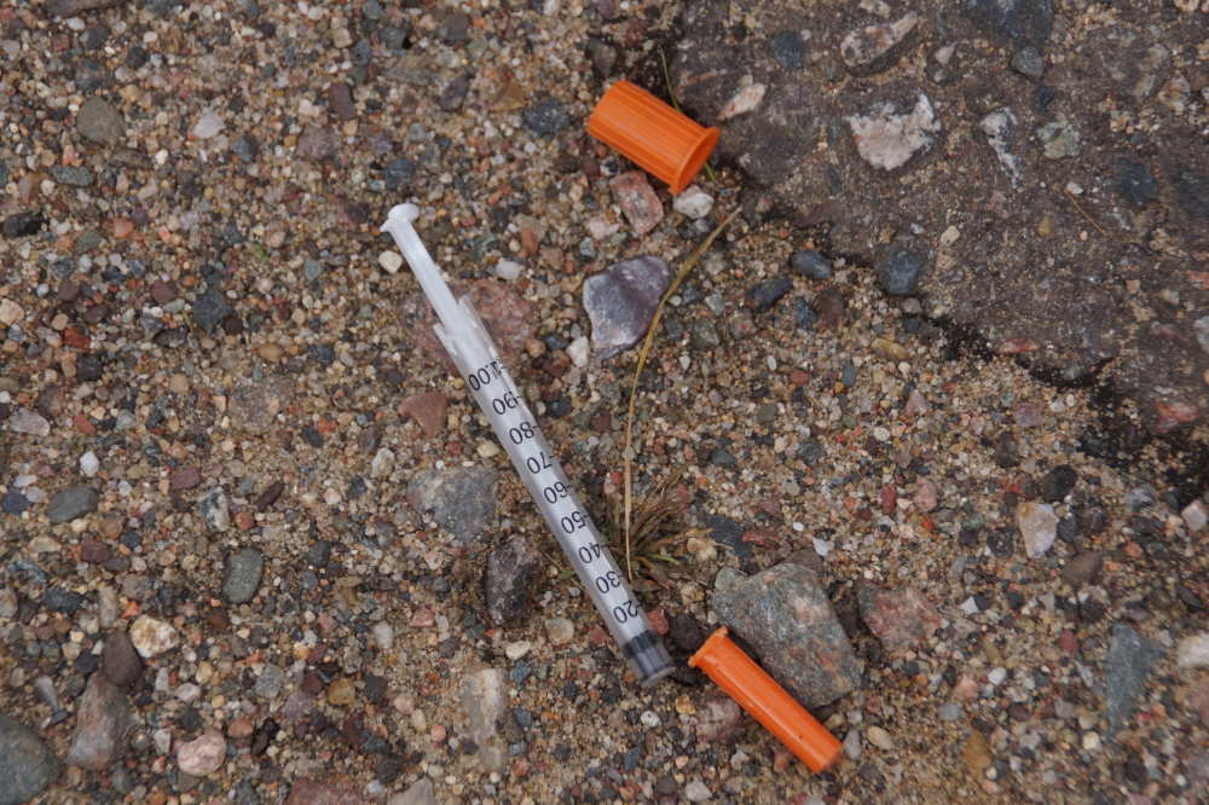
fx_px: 4532
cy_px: 402
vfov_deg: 10.2
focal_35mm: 135
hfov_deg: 15.2
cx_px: 604
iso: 160
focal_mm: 90
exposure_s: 1/160
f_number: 5.6
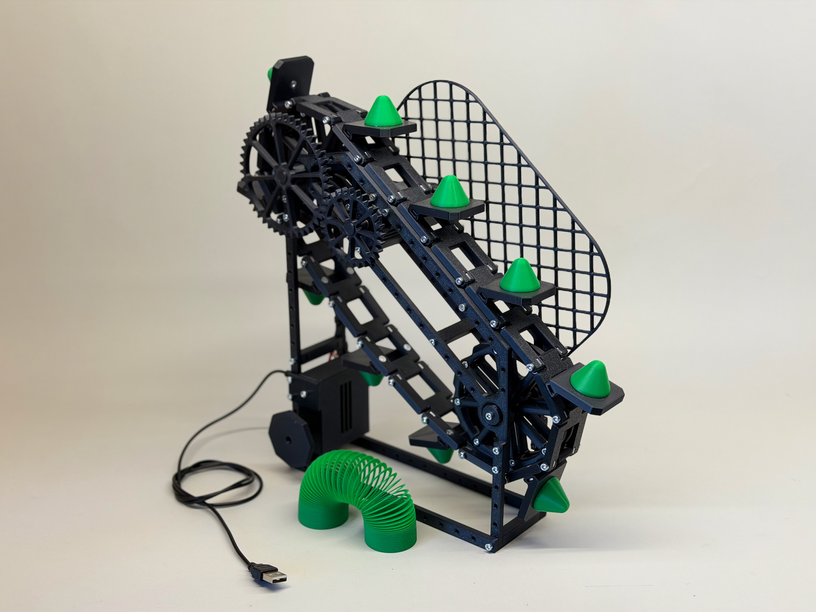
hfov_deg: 39.7
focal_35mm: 48
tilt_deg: -20.3
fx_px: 1131
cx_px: 408
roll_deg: -0.5
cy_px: 306
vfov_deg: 30.3
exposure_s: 1/50
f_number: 1.78
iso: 64
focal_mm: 6.76
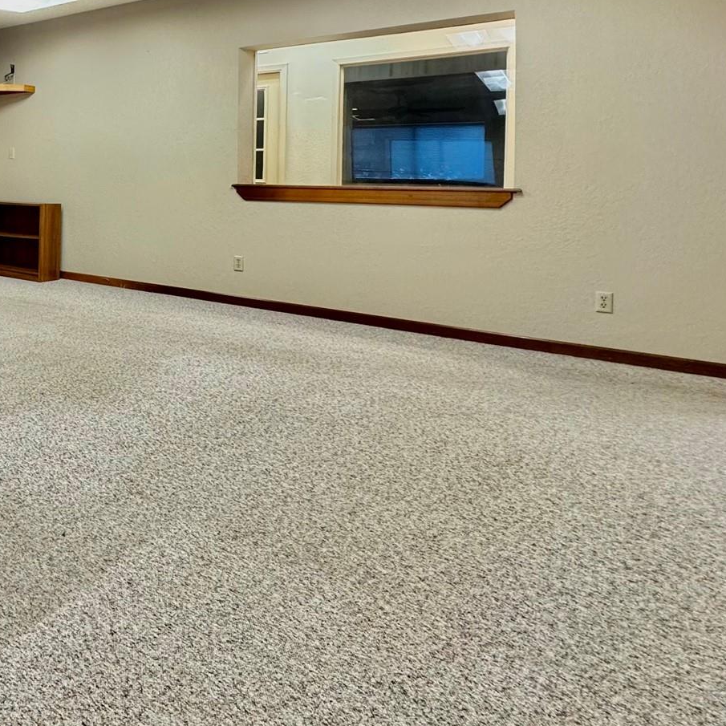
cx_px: -10
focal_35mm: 28
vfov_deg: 54.7
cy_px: 184
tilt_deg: -1.7
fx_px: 664
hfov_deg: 47.1
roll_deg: -0.9
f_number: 2.2
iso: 200
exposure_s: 1/60
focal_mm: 2.22
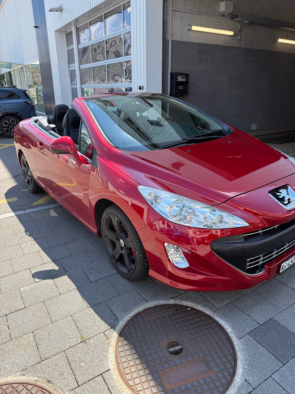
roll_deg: +1.1
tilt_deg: -19.4
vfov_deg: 71.6
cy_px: 197
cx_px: 148
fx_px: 273
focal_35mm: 24
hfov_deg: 56.8
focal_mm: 6.76
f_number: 1.78
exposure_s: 1/1060
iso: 80
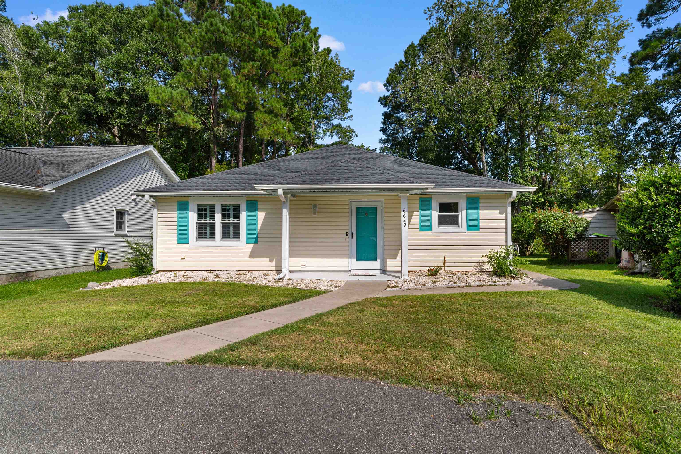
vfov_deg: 70.4
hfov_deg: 93.3
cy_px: 227
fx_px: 322
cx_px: 340
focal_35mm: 17
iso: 100
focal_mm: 11.5
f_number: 9
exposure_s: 1/320
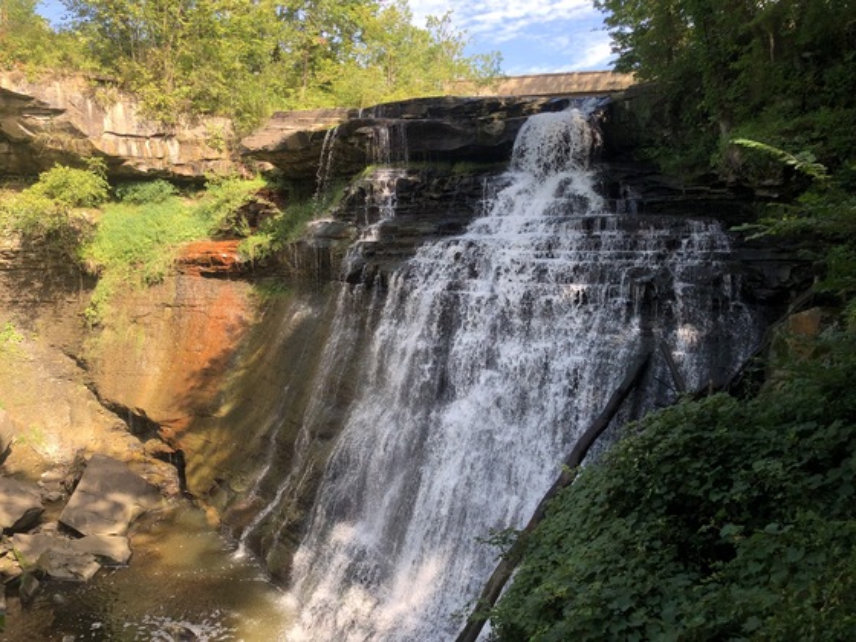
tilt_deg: -6.1
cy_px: 321
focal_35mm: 28
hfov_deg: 63.4
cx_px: 428
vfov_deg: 49.7
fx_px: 692
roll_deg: -0.4
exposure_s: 1/704
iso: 20
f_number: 1.8
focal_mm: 3.99
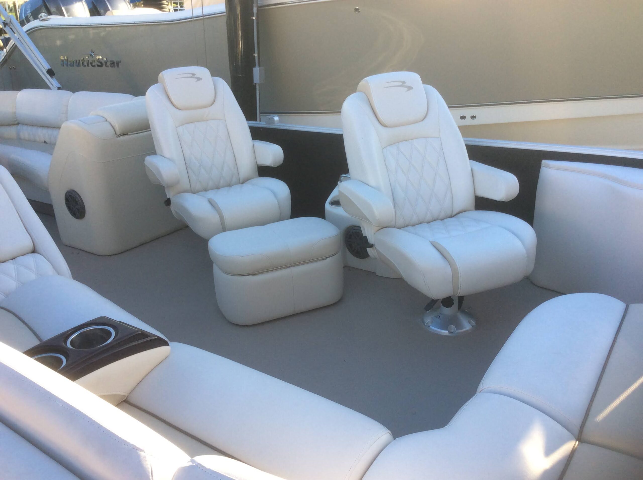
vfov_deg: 44.1
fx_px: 594
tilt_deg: -22.7
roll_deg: +2.5
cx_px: 322
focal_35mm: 32
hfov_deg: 56.9
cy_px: 240
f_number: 2.4
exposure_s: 1/208
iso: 32
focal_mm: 3.3
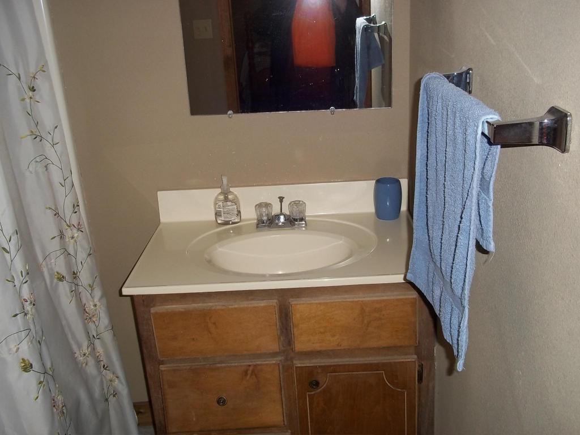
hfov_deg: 51.4
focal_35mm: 36
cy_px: 218
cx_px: 290
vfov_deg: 39.7
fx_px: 603
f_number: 3.1
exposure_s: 1/30
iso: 80
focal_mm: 6.5
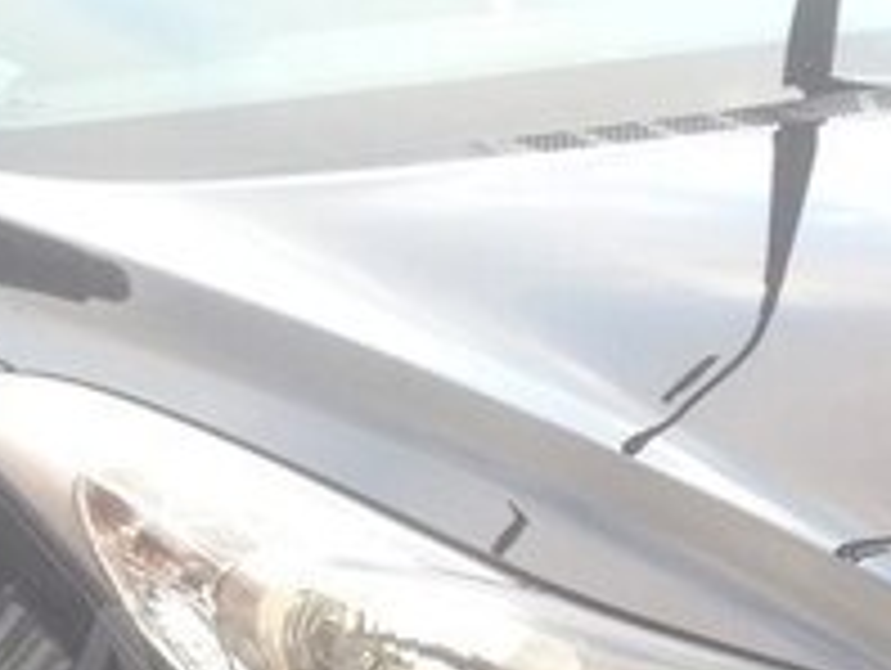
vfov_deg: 13.3
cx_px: -171
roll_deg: +6.0
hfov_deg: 17.1
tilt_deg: -17.2
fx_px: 2835
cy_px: 672
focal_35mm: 110
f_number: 2.4
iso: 64
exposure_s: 1/60
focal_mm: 4.12
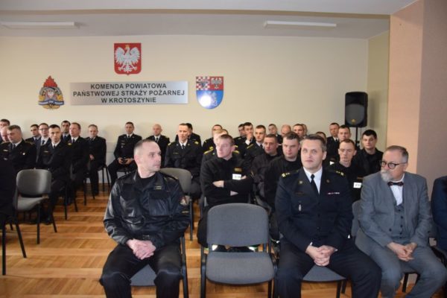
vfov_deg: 47.9
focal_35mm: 27
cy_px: 149
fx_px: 335
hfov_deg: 67.4
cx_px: 224
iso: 1400
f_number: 3.5
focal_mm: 18
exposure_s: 1/60
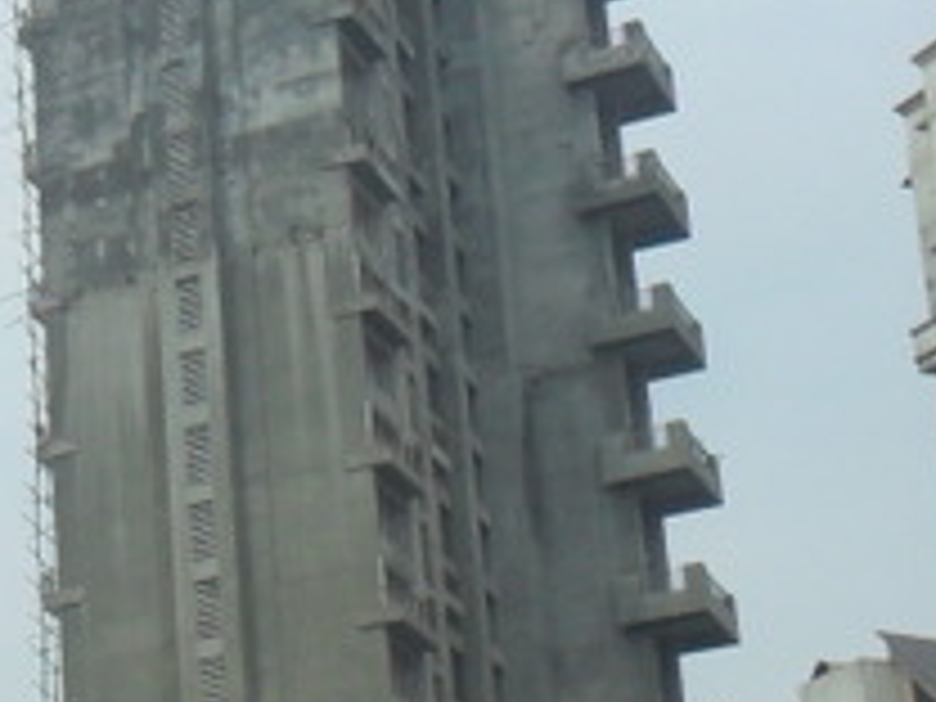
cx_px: -234
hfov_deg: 15.4
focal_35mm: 123
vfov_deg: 11.9
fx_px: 3326
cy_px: 670
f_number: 9.4
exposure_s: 1/250
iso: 100
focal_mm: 5.7
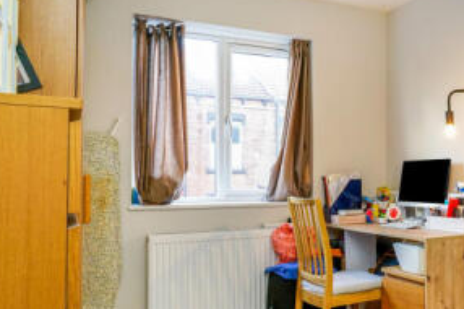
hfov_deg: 46.7
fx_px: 502
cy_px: 191
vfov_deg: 34.0
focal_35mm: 39
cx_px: 377
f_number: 8
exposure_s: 1/10
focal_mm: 17
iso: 400
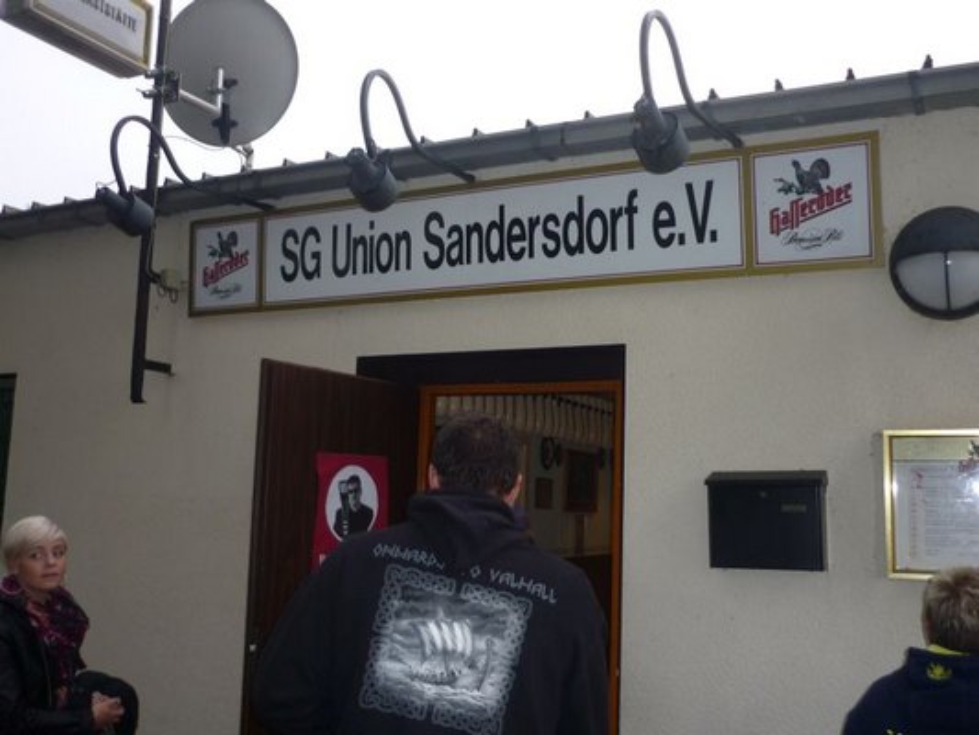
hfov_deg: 55.3
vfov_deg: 43.0
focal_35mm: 33
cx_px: 490
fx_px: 934
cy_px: 368
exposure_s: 1/30
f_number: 2.8
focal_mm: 5.5
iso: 80
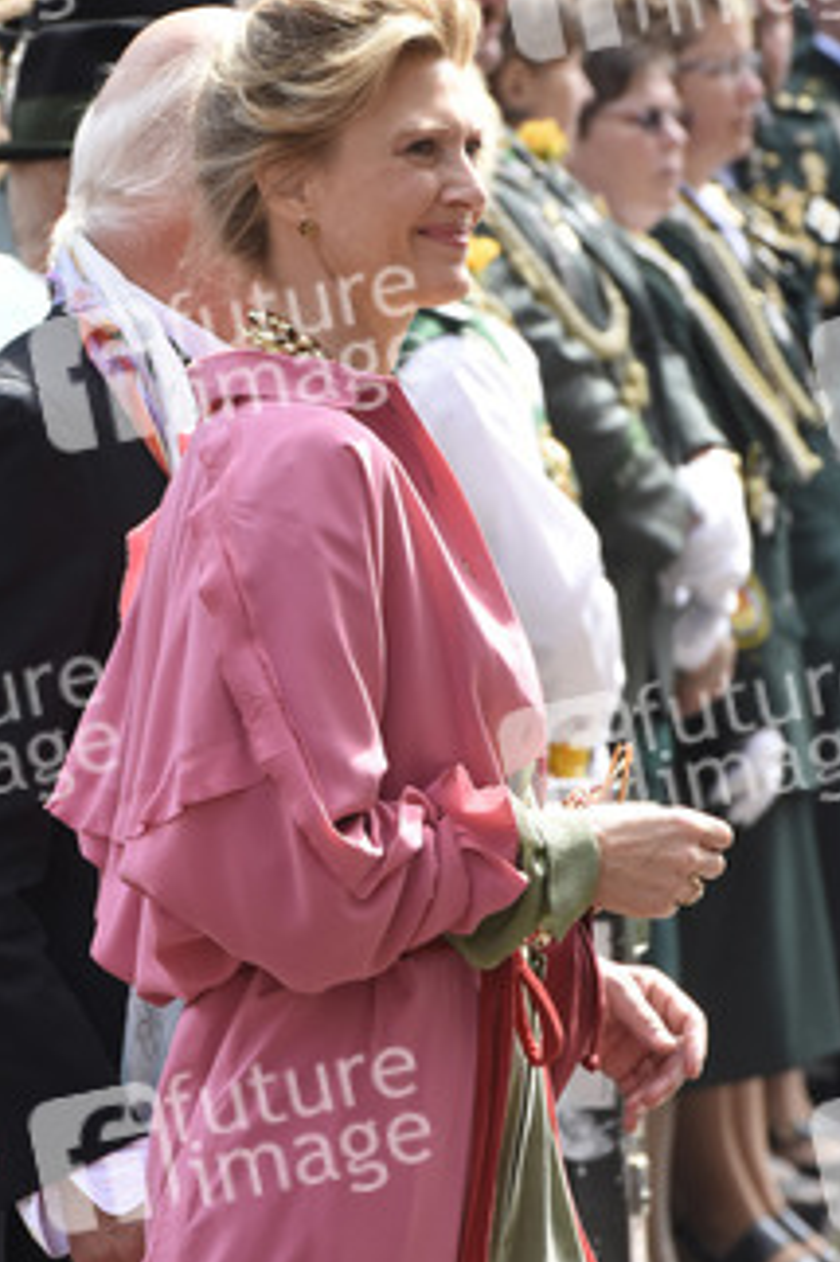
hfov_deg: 3.7
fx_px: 13033
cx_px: 344
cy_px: 555
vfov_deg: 5.5
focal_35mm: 372
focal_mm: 200
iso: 800
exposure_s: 1/400
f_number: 10
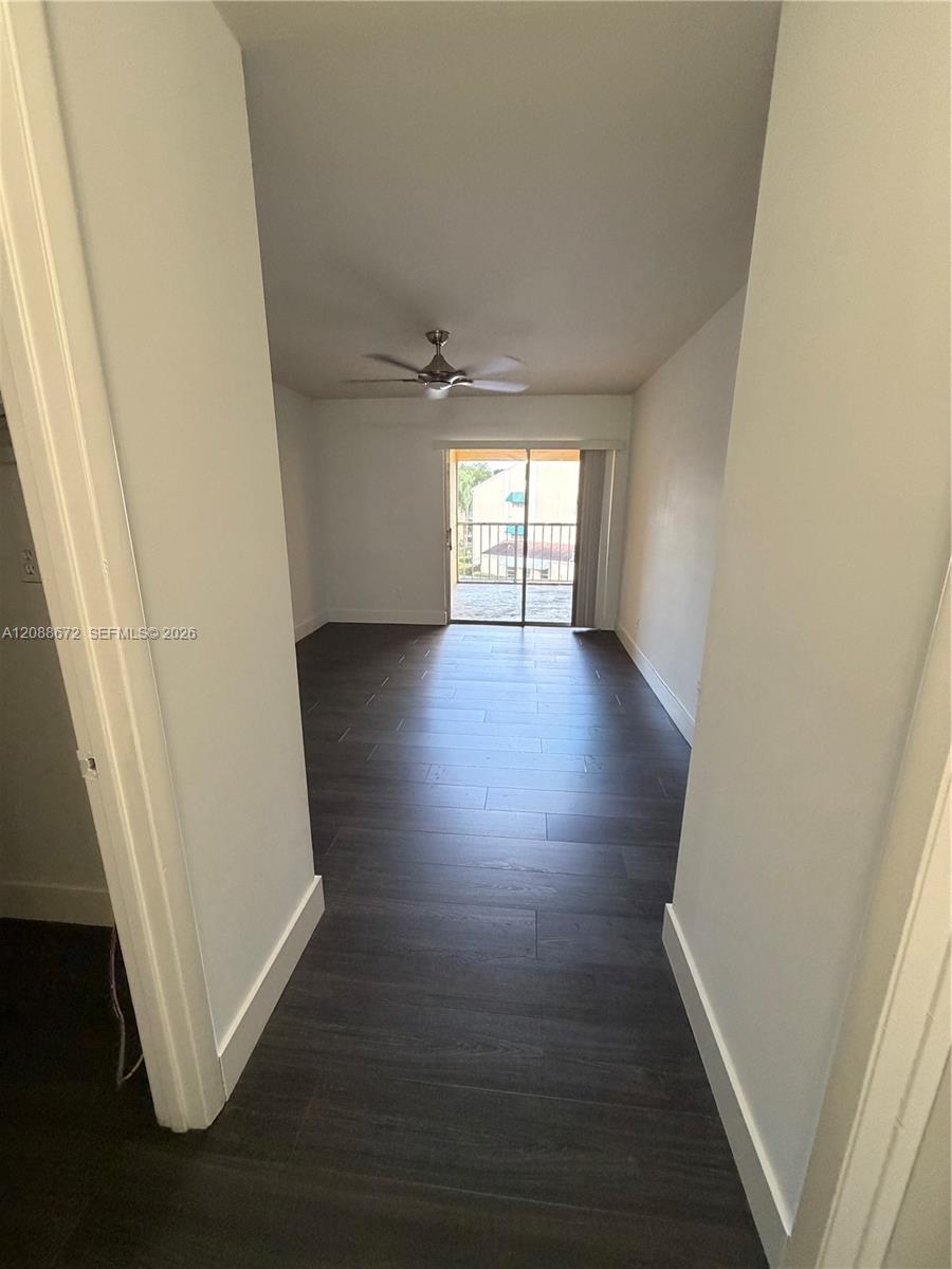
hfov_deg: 85.7
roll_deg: +1.0
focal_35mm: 14
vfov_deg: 102.1
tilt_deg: -15.0
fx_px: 513
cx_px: 476
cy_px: 634
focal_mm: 2.22
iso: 320
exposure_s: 1/60
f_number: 2.2
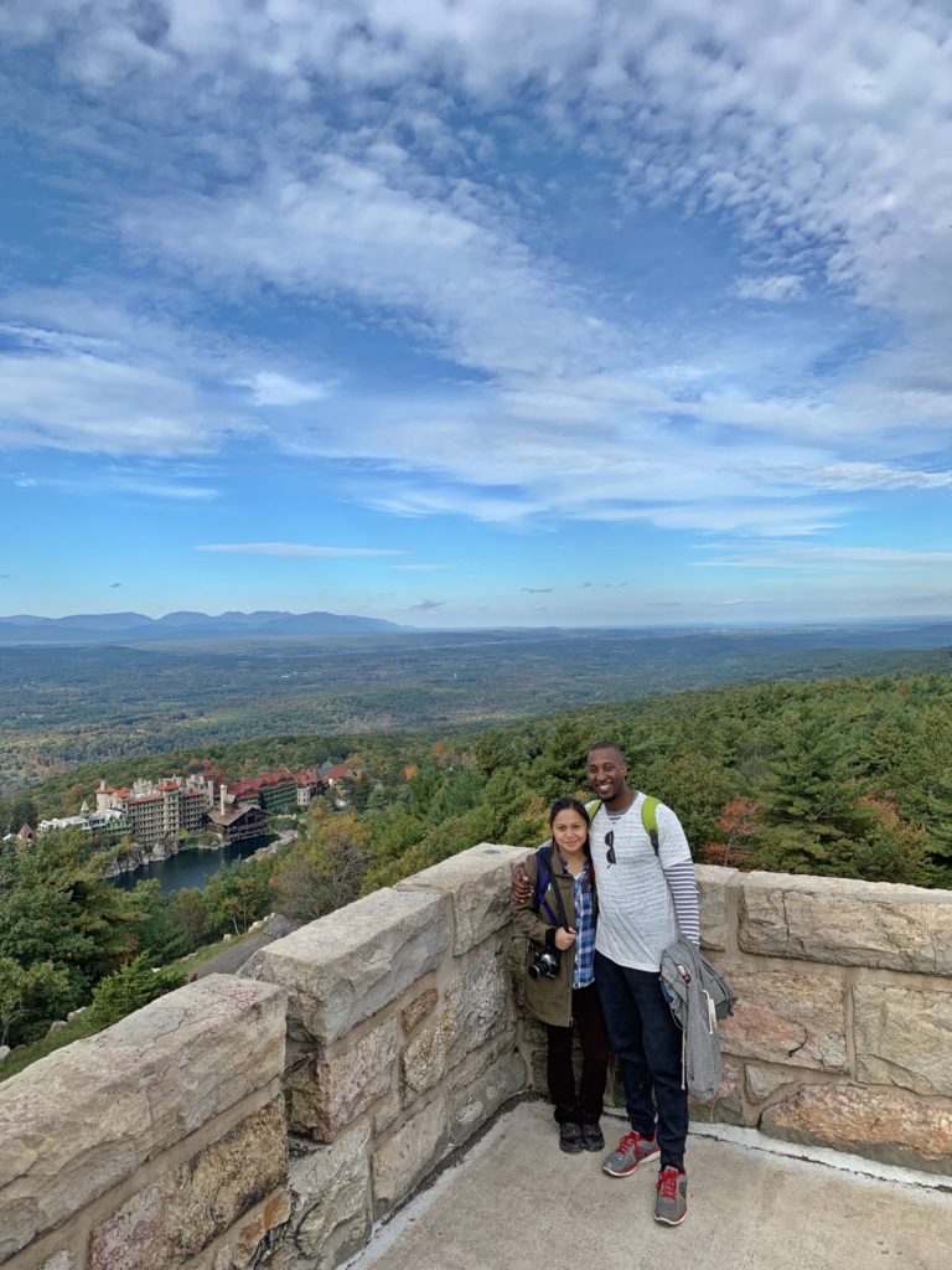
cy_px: 635
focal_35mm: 26
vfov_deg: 67.3
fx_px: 953
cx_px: 476
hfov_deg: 53.1
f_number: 1.8
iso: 25
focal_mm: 4.25
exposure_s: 1/1916
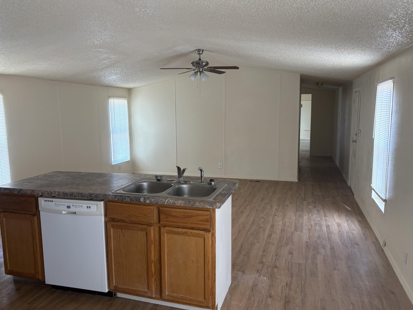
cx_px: 195
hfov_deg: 63.4
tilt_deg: -5.6
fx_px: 334
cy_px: 161
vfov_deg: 49.7
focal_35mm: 28
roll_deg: +0.5
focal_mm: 5.96
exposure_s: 1/121
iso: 125
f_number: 1.6
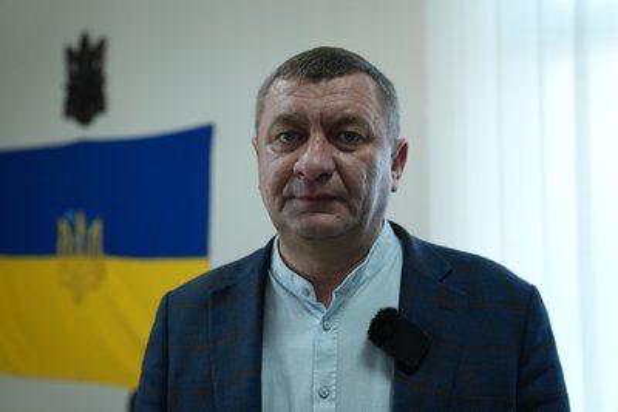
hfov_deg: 41.1
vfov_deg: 28.1
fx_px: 824
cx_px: 309
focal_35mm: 48
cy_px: 206
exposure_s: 1/50
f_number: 2.8
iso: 1600
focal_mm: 48
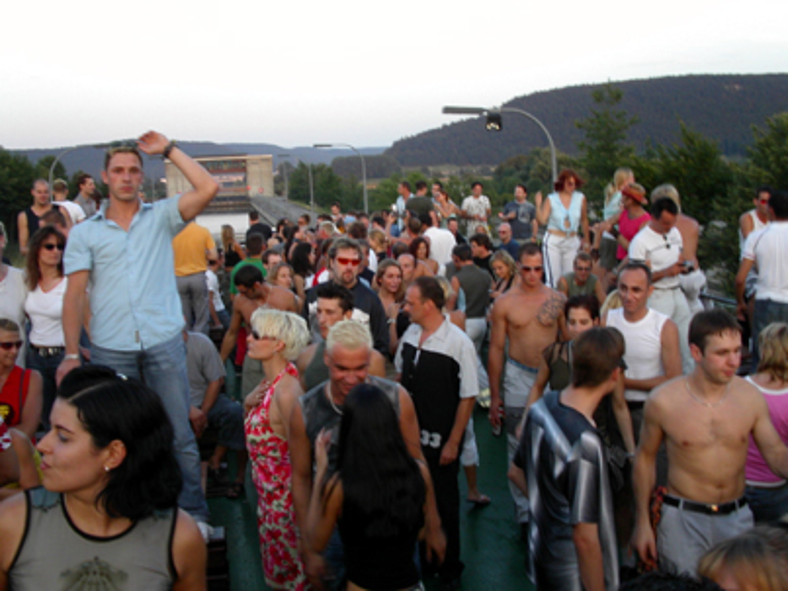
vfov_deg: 37.7
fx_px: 865
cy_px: 296
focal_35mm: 38
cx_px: 394
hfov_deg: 49.0
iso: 100
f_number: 6.7
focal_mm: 7.8
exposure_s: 1/30
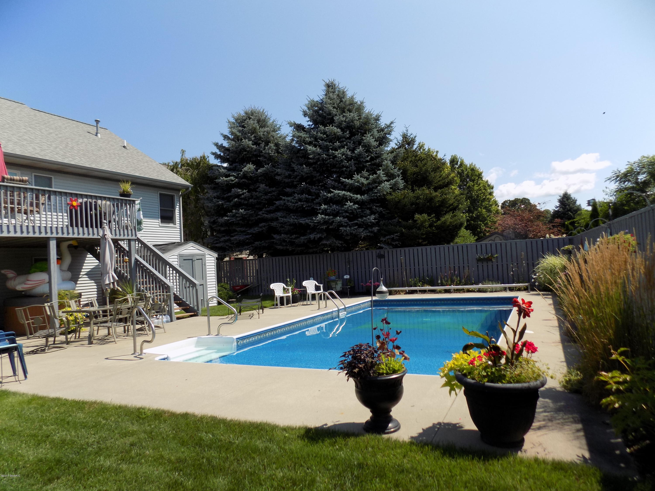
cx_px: 328
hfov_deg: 73.9
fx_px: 435
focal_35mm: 23
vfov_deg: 58.9
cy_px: 246
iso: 80
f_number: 3.1
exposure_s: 1/1000
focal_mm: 4
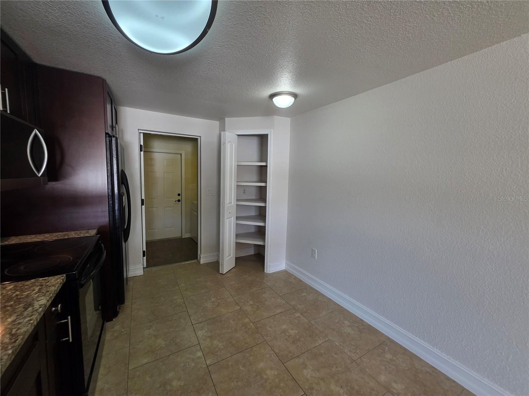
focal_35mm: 13
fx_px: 199
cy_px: 198
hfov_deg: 106.2
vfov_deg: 89.9
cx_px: 264
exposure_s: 1/120
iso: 200
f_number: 1.9
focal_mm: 2.2
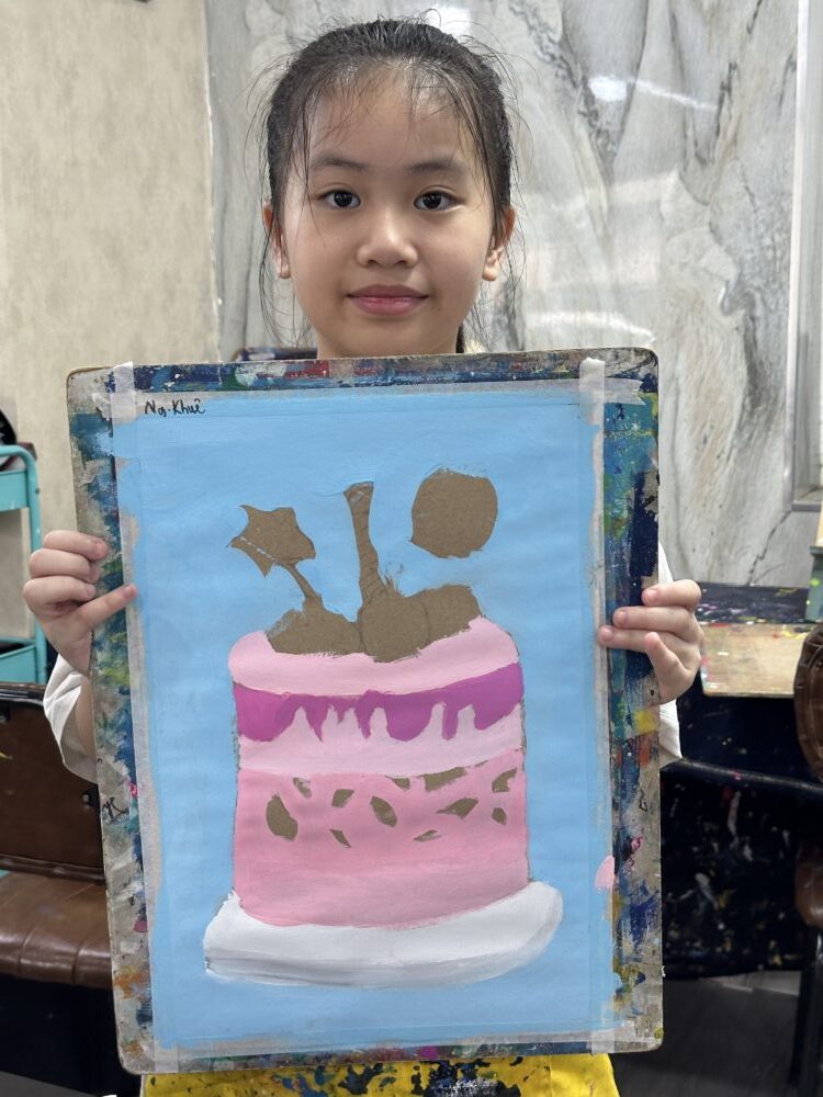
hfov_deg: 30.3
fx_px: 1522
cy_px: 548
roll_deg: +0.6
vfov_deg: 39.7
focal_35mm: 48
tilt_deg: -8.8
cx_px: 412
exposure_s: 1/100
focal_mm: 6.86
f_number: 1.78
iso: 125
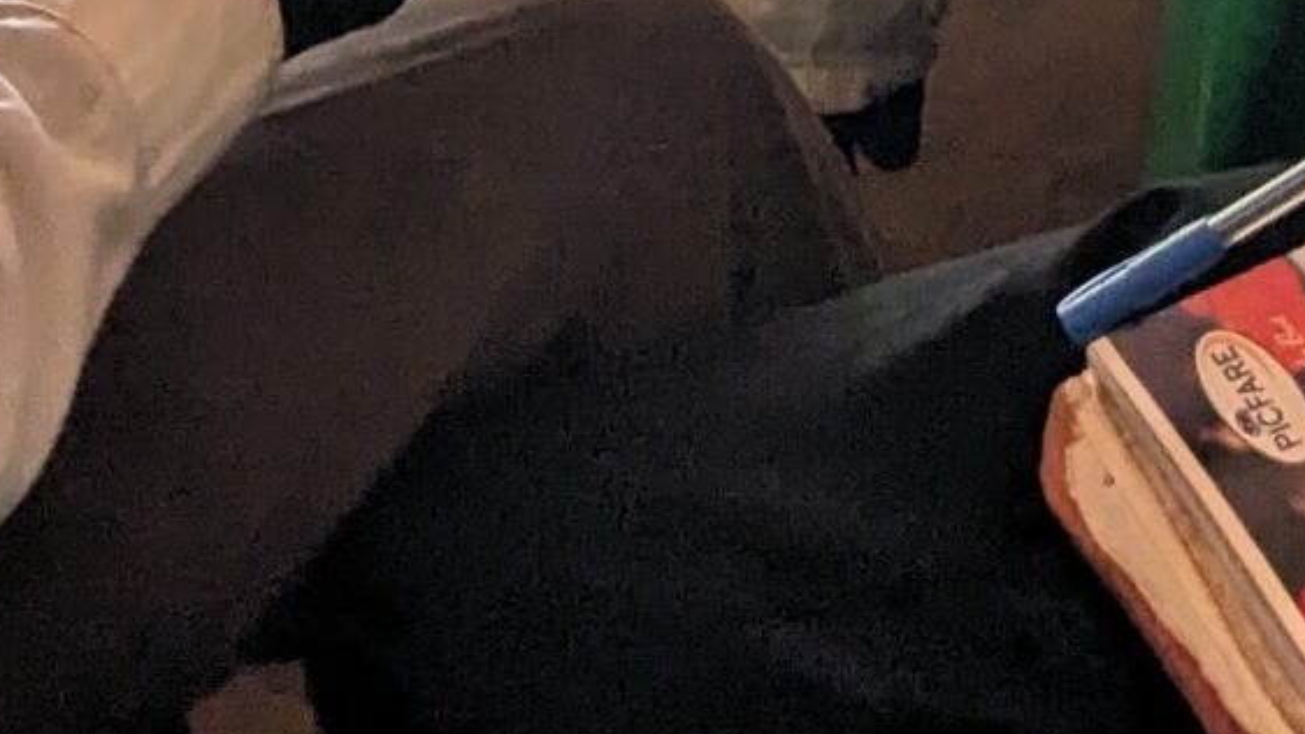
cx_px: 783
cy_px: -1129
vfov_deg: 8.2
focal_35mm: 134
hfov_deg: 16.0
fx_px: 4636
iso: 182
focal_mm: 4.38
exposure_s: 1/23.8
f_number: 1.73
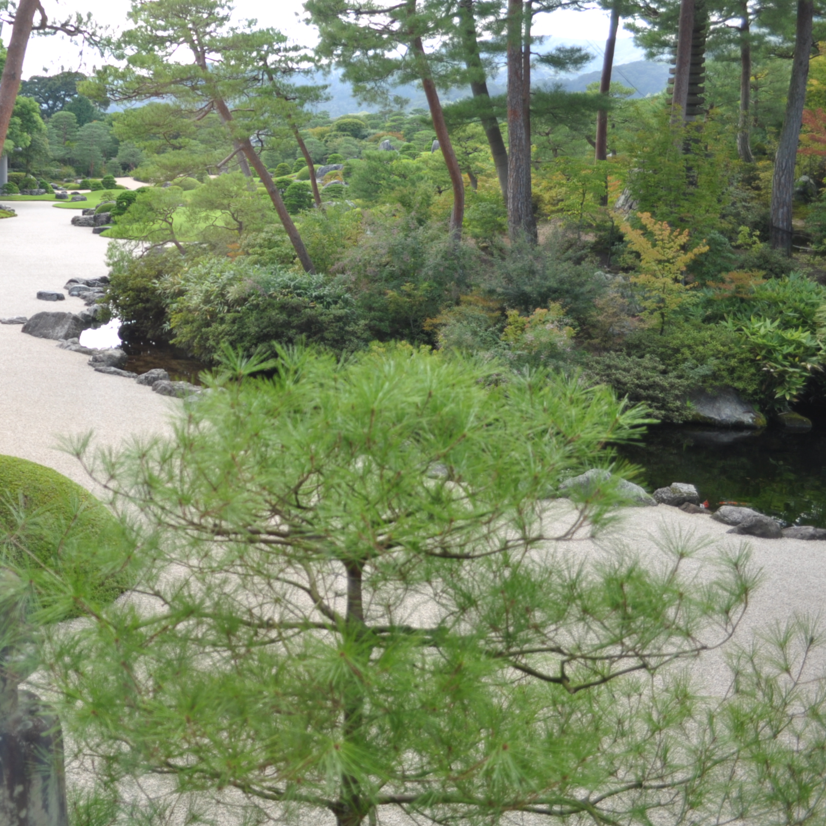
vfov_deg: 39.9
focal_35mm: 42
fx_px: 1134
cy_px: 330
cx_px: 172
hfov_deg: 38.6
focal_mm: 18
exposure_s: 1/160
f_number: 4
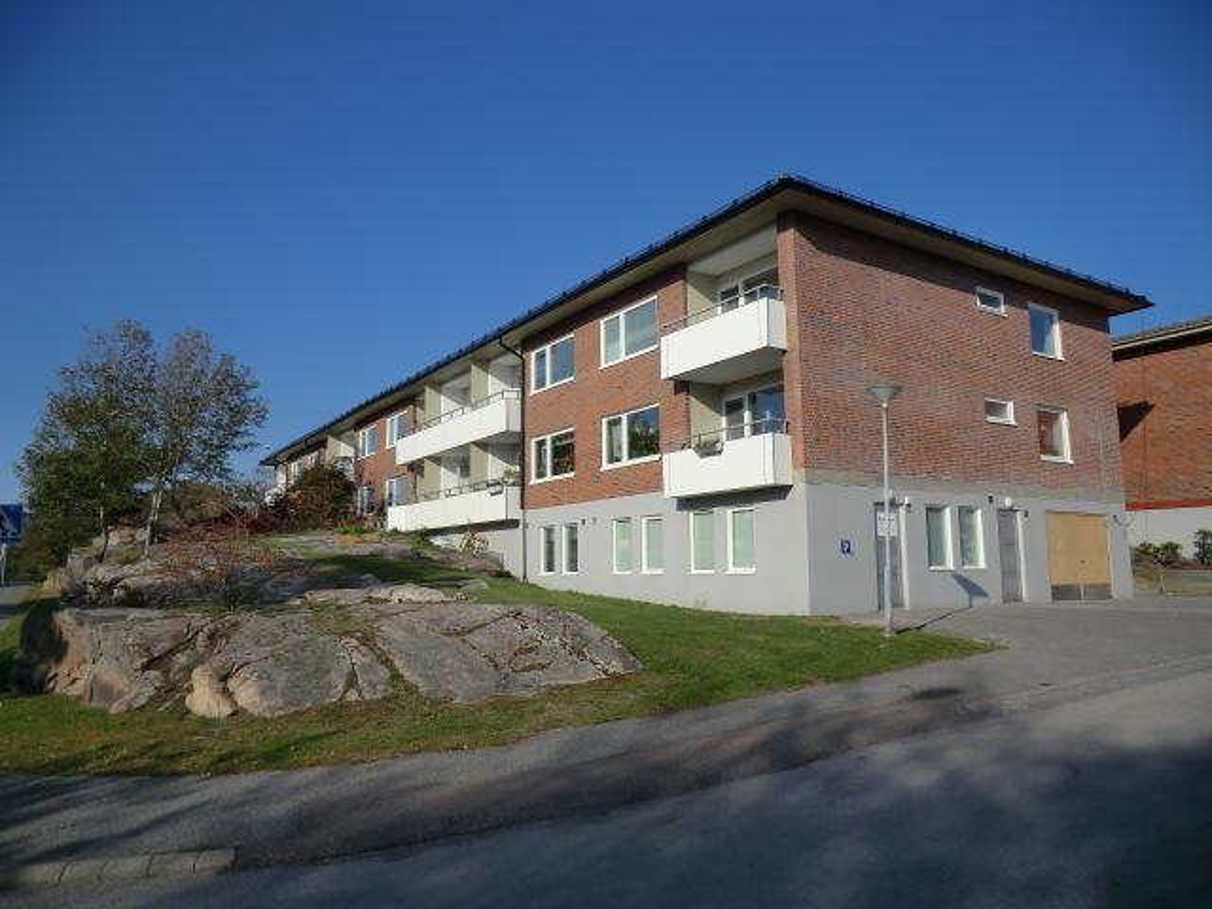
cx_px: 606
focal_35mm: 24
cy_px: 454
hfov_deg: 71.6
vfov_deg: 56.8
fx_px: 840
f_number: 7.5
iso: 64
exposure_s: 1/250
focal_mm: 4.3
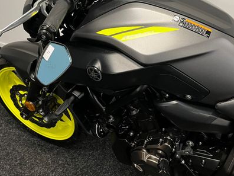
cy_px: 38
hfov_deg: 44.5
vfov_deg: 33.5
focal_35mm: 42
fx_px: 284
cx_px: 141
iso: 100
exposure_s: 1/50
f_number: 1.6
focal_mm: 5.1
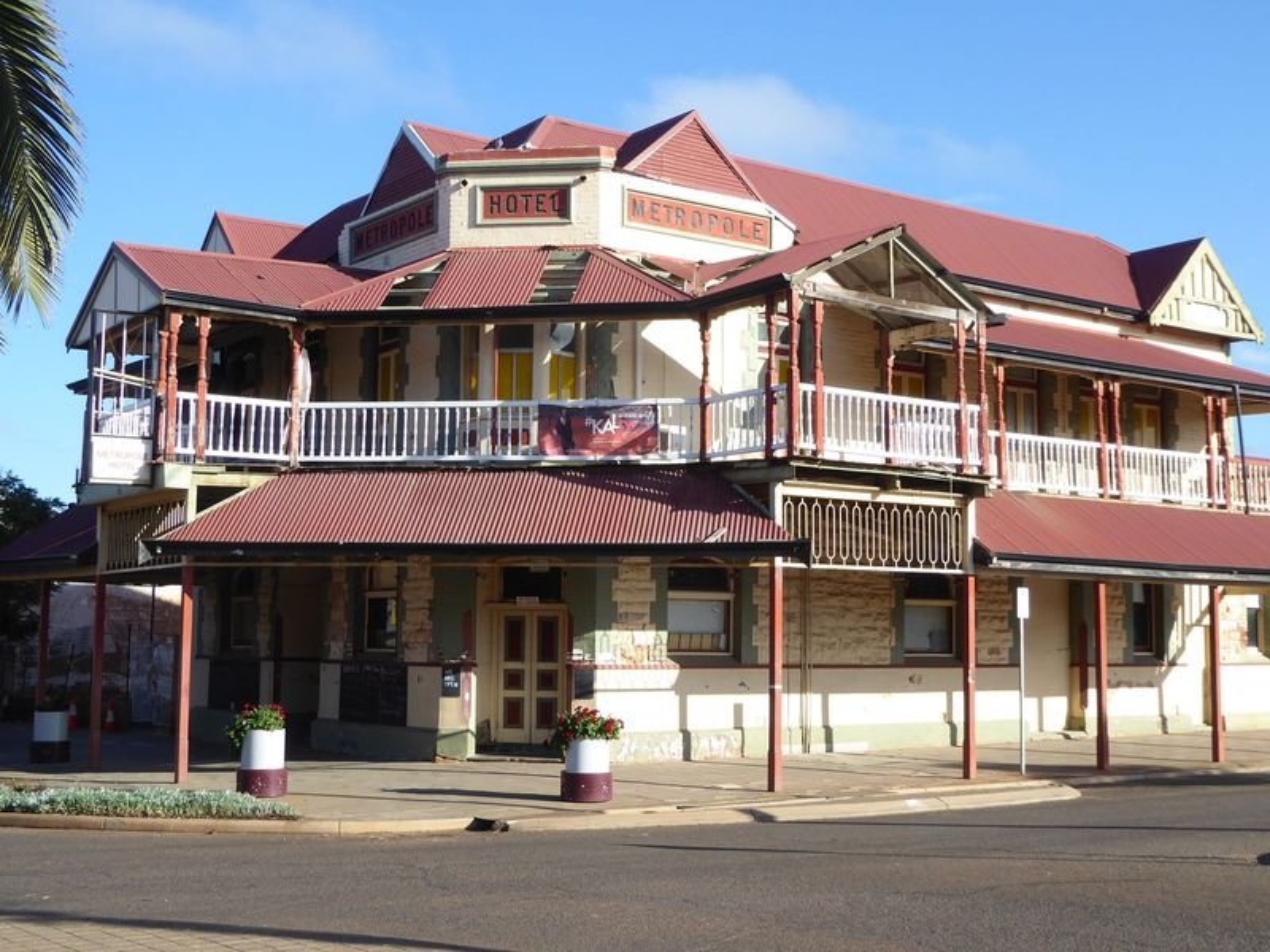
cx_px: 635
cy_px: 476
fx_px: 1798
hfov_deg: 38.9
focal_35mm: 49
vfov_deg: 29.7
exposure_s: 1/320
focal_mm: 8.4
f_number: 4
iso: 80
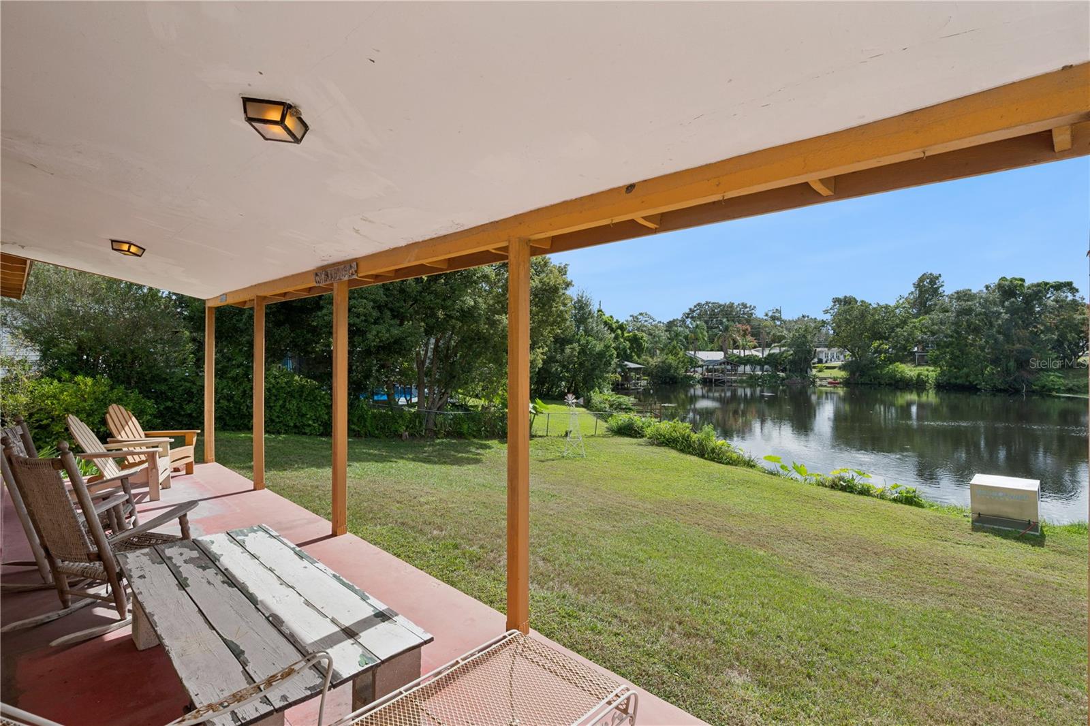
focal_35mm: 17
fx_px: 515
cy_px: 363
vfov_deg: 70.4
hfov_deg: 93.3
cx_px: 545
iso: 200
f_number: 9
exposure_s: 1/500
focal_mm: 17
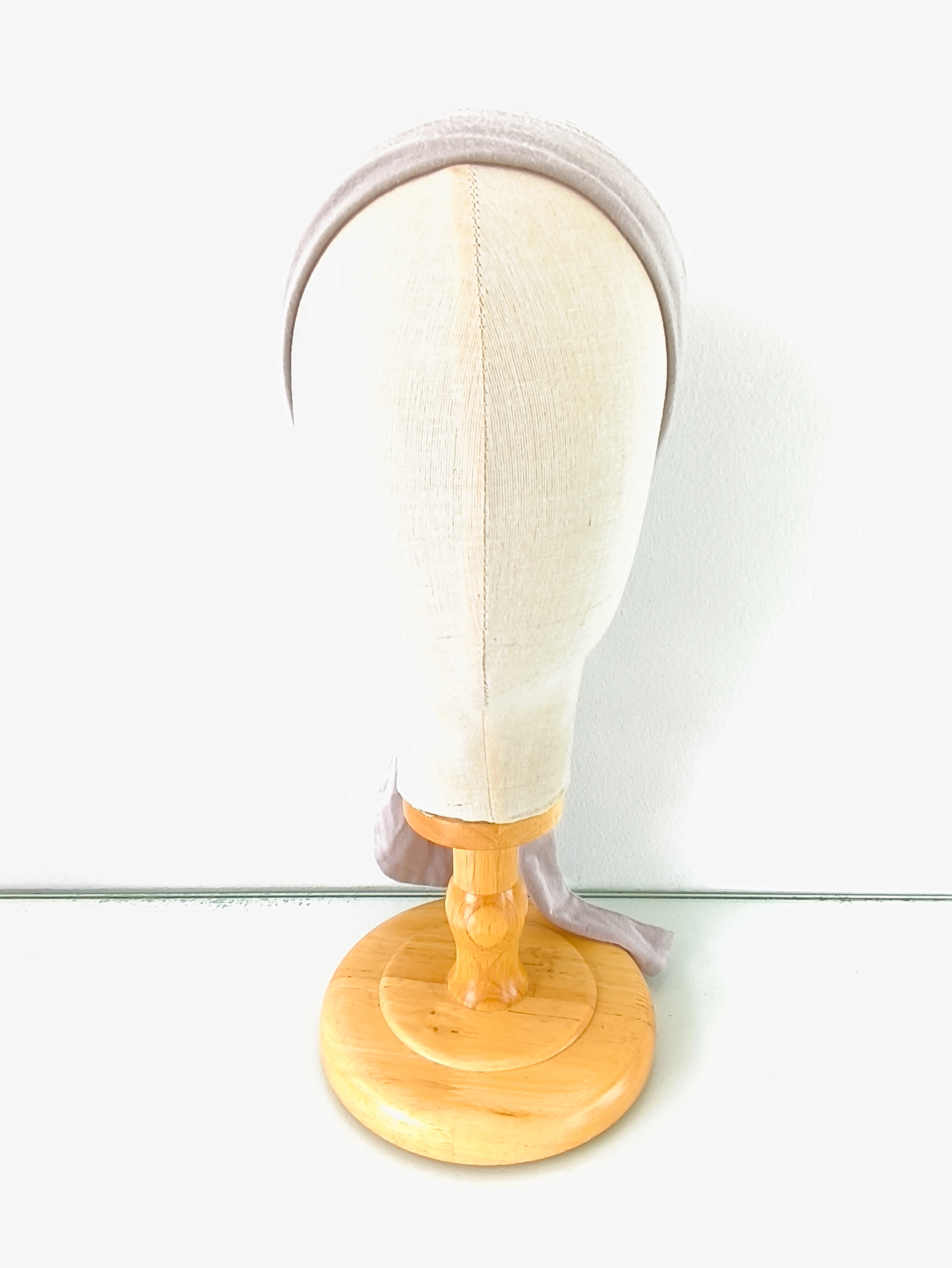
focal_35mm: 23
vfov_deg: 73.9
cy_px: 634
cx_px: 476
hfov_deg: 58.9
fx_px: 843
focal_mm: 1.65
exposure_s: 1/50
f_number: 2.2
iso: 50
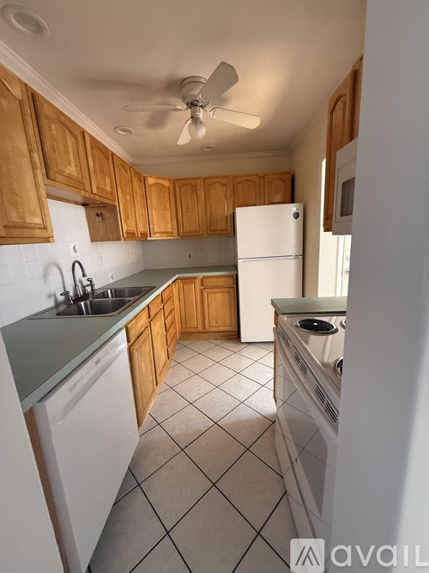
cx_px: 214
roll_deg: +3.4
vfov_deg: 102.1
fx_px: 231
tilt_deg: -11.3
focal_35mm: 14
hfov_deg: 85.7
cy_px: 286
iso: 400
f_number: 2.2
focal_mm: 2.22
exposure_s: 1/60
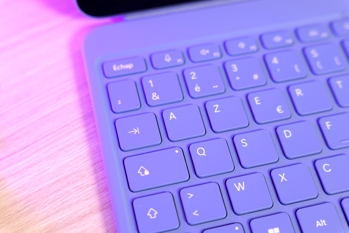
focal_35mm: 61
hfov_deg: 32.9
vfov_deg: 22.3
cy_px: 116
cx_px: 174
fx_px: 591
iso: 640
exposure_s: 1/30
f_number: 5
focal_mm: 61
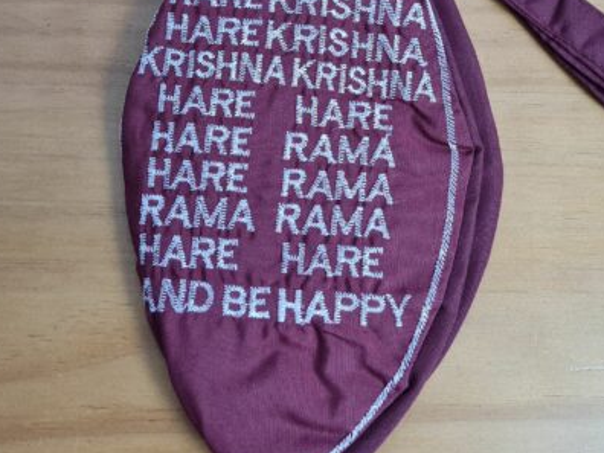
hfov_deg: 41.2
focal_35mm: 46
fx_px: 803
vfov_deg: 31.2
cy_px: 137
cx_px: 342
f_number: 1.8
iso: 250
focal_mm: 5.4
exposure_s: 1/120
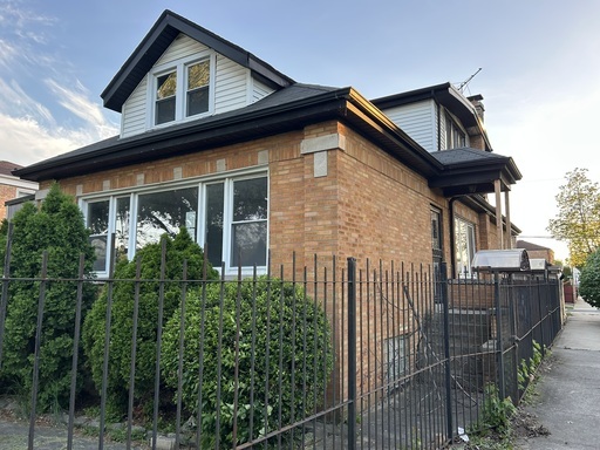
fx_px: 451
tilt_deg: +7.2
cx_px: 300
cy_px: 225
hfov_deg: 67.3
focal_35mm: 26
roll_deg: -0.2
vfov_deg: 53.1
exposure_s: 1/174
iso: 50
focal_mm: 5.7
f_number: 1.5
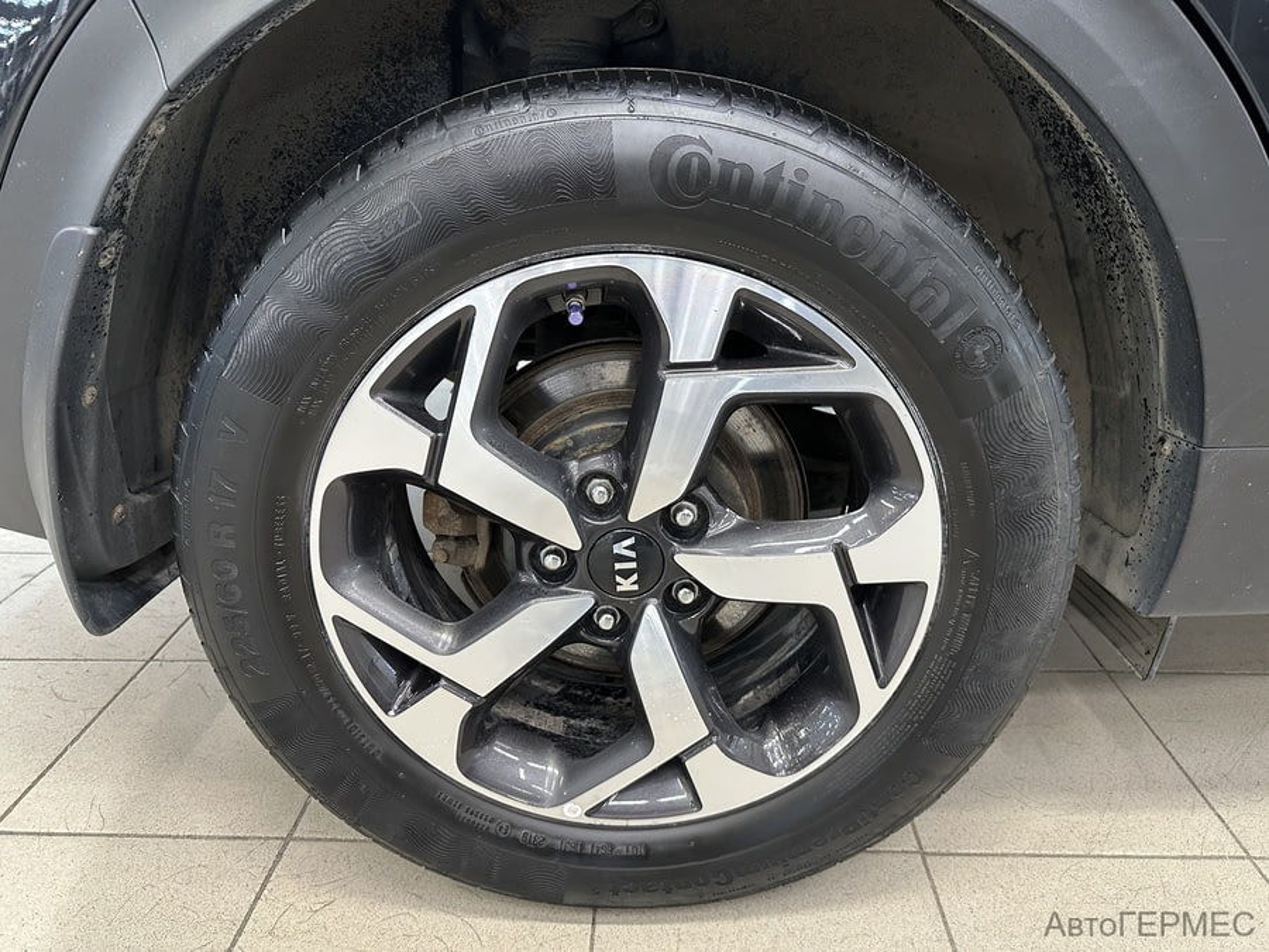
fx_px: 880
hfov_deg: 71.6
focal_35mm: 24
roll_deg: +0.6
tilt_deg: -21.9
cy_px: 476
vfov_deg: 56.8
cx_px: 634
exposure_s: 1/50
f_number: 1.78
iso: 320
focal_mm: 6.86
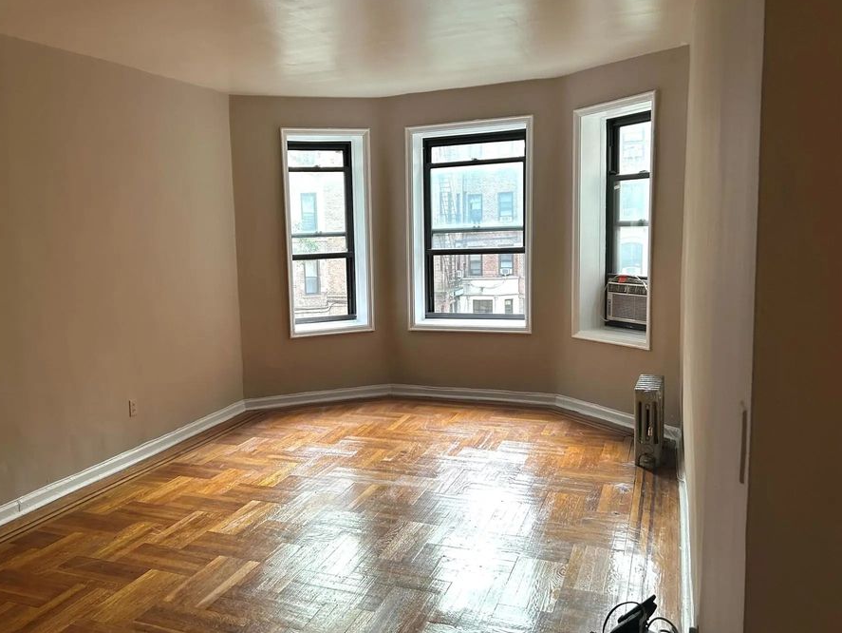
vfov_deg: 46.8
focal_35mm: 30
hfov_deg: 59.7
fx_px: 730
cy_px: 330
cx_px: 357
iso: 80
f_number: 1.5
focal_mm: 5.7
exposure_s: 1/60
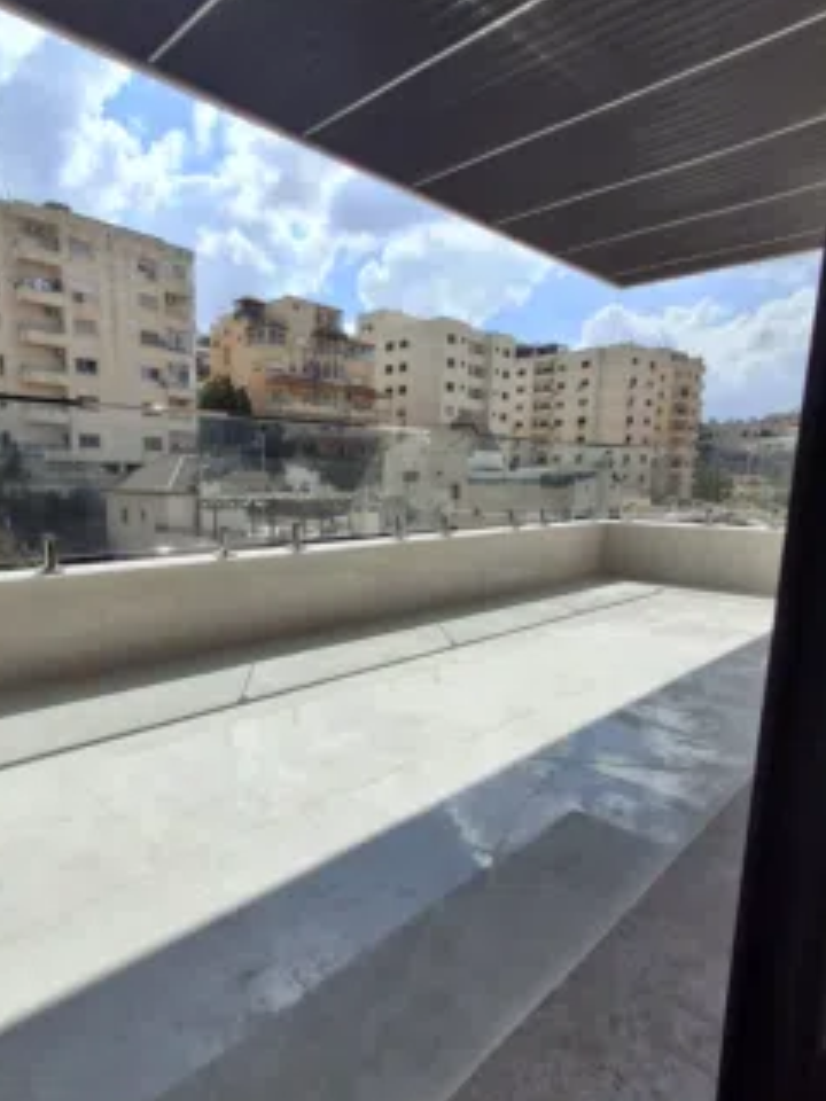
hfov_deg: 65.1
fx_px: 636
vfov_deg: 81.6
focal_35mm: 20
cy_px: 595
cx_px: 313
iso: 40
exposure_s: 1/3472
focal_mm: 1.64
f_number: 2.2
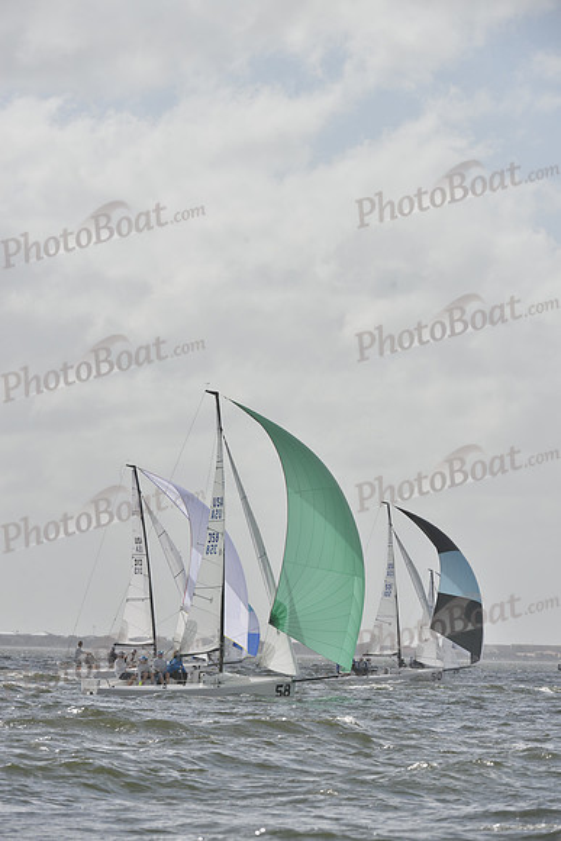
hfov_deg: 6.9
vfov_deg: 10.3
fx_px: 4672
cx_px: 280
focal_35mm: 200
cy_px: 420
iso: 400
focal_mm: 200
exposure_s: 1/1600
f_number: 10
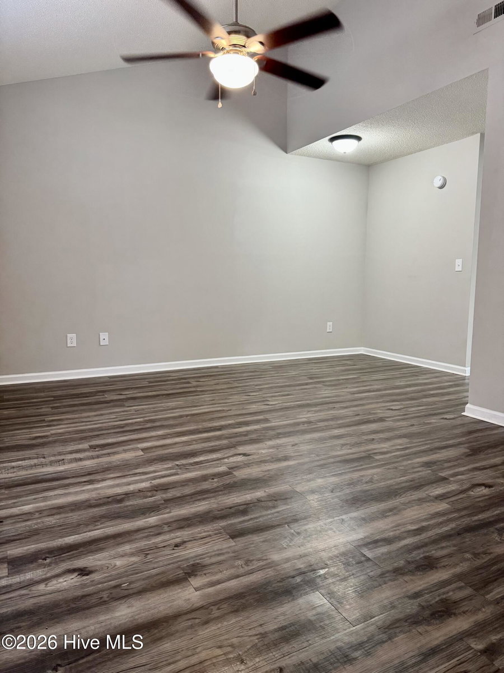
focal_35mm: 24
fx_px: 466
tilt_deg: -7.2
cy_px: 336
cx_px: 252
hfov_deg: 56.8
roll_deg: -0.2
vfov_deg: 71.6
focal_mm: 6.76
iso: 320
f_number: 1.78
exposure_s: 1/60
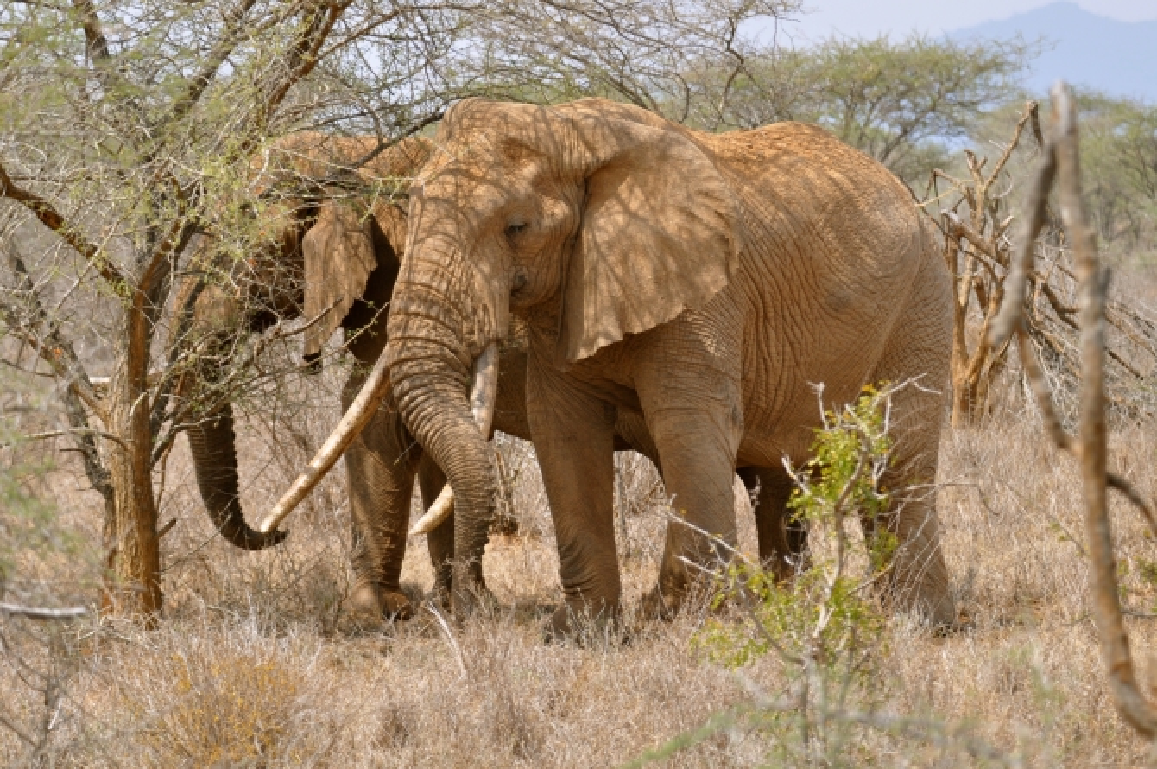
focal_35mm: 270
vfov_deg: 5.1
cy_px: 384
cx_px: 578
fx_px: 8667
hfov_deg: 7.6
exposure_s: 1/320
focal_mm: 180
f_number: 5.6
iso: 200
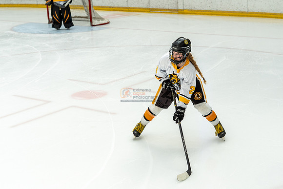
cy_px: 94
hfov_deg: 29.2
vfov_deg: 19.7
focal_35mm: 69
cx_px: 142
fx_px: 543
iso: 800
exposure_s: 1/1600
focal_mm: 46
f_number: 3.5
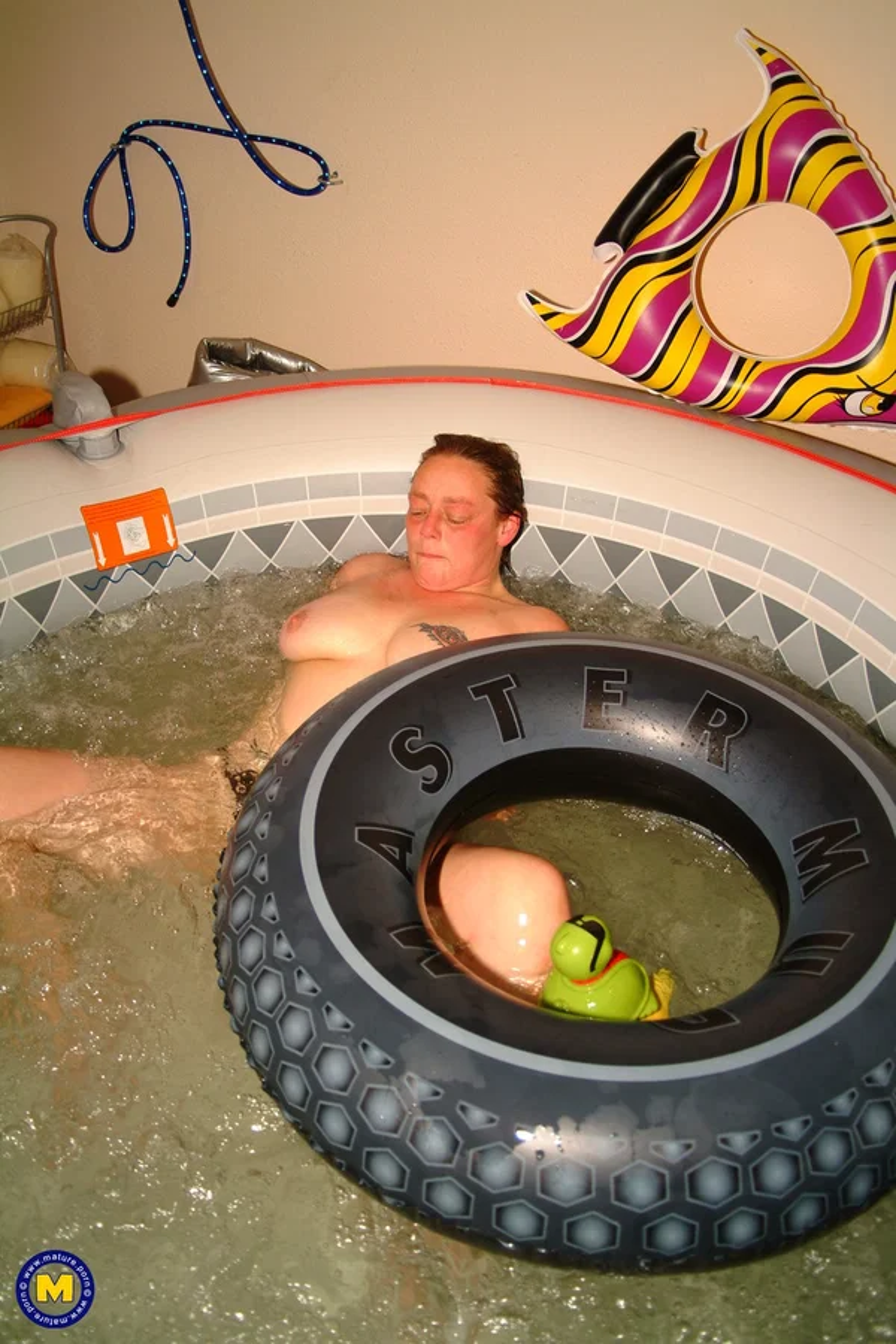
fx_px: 1120
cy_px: 672
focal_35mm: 30
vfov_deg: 61.9
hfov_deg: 43.6
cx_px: 448
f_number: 3.5
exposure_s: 1/125
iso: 100
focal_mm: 20
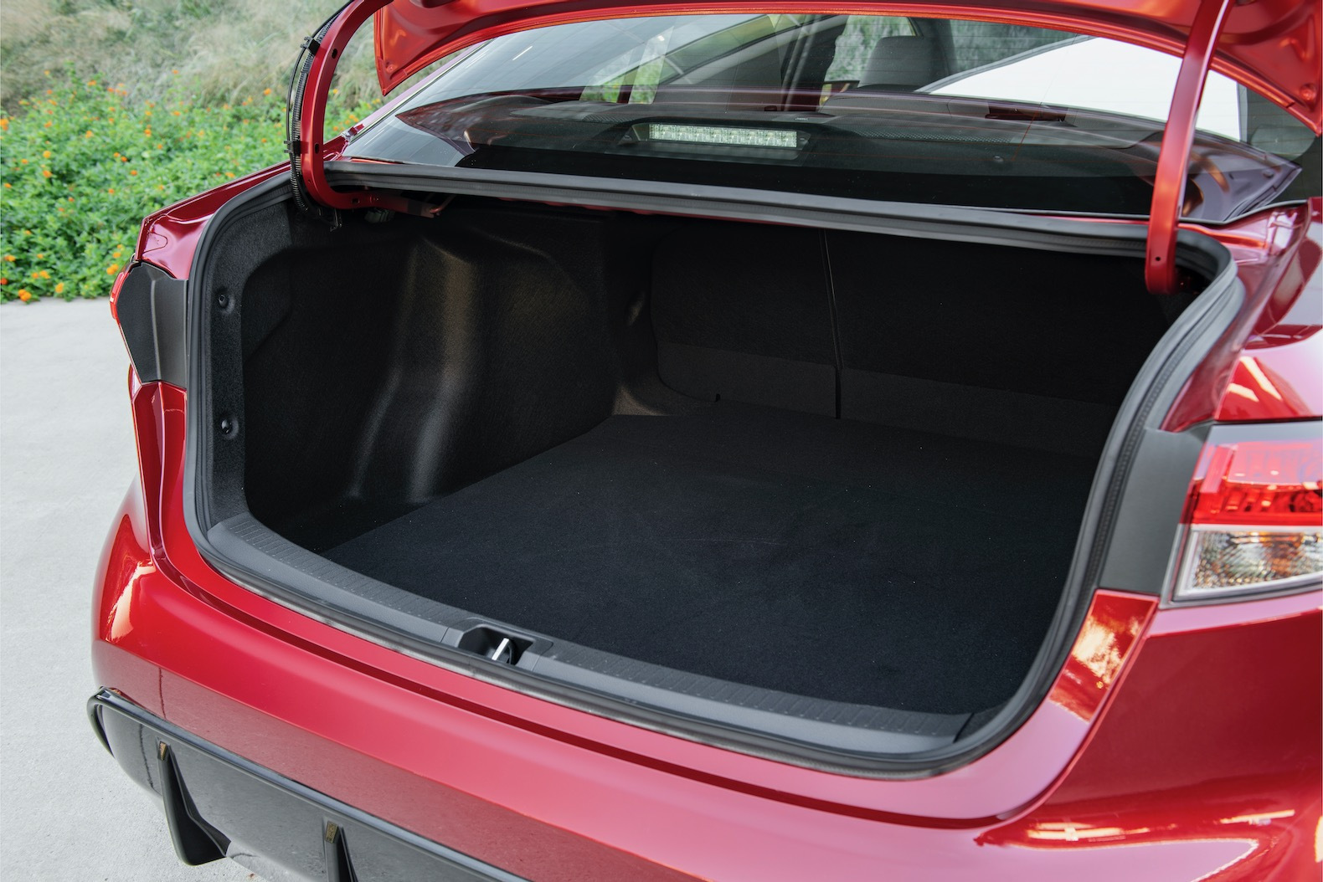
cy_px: 441
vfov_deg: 37.9
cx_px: 662
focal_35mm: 35
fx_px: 1286
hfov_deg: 54.4
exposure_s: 1/3
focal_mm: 35
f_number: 7.1
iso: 64
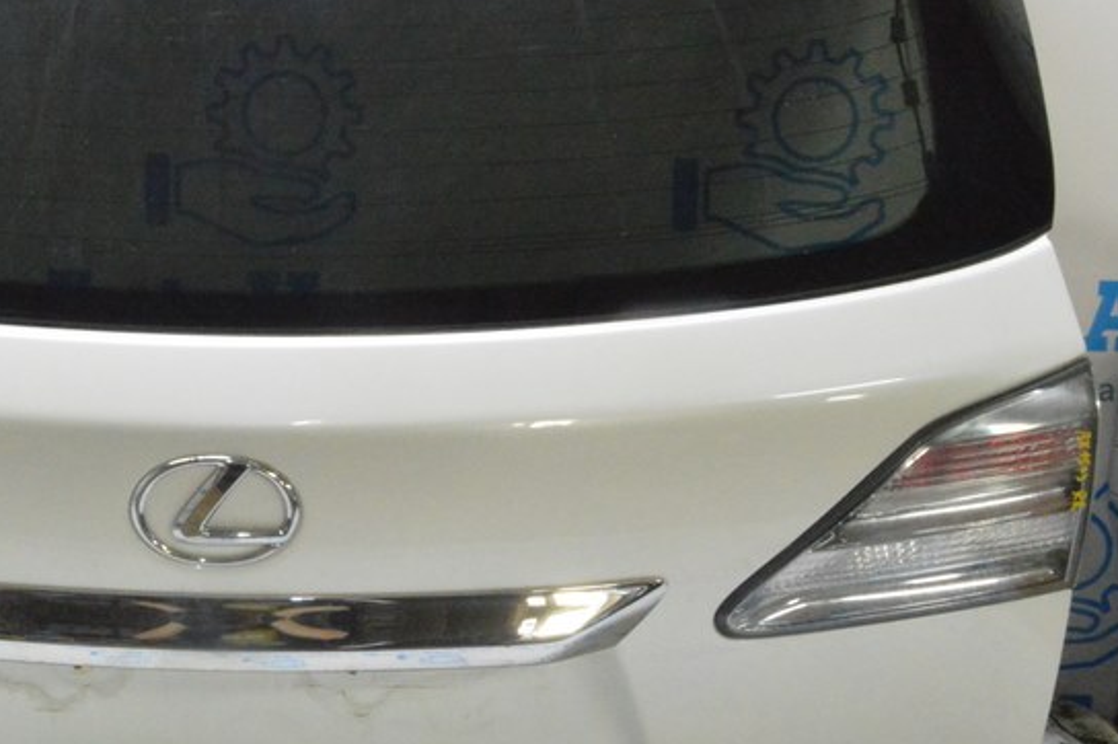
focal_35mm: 65
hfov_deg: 30.1
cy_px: 233
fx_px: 2015
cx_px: 189
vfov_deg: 20.8
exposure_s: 1/15
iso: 6400
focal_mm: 23
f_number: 20
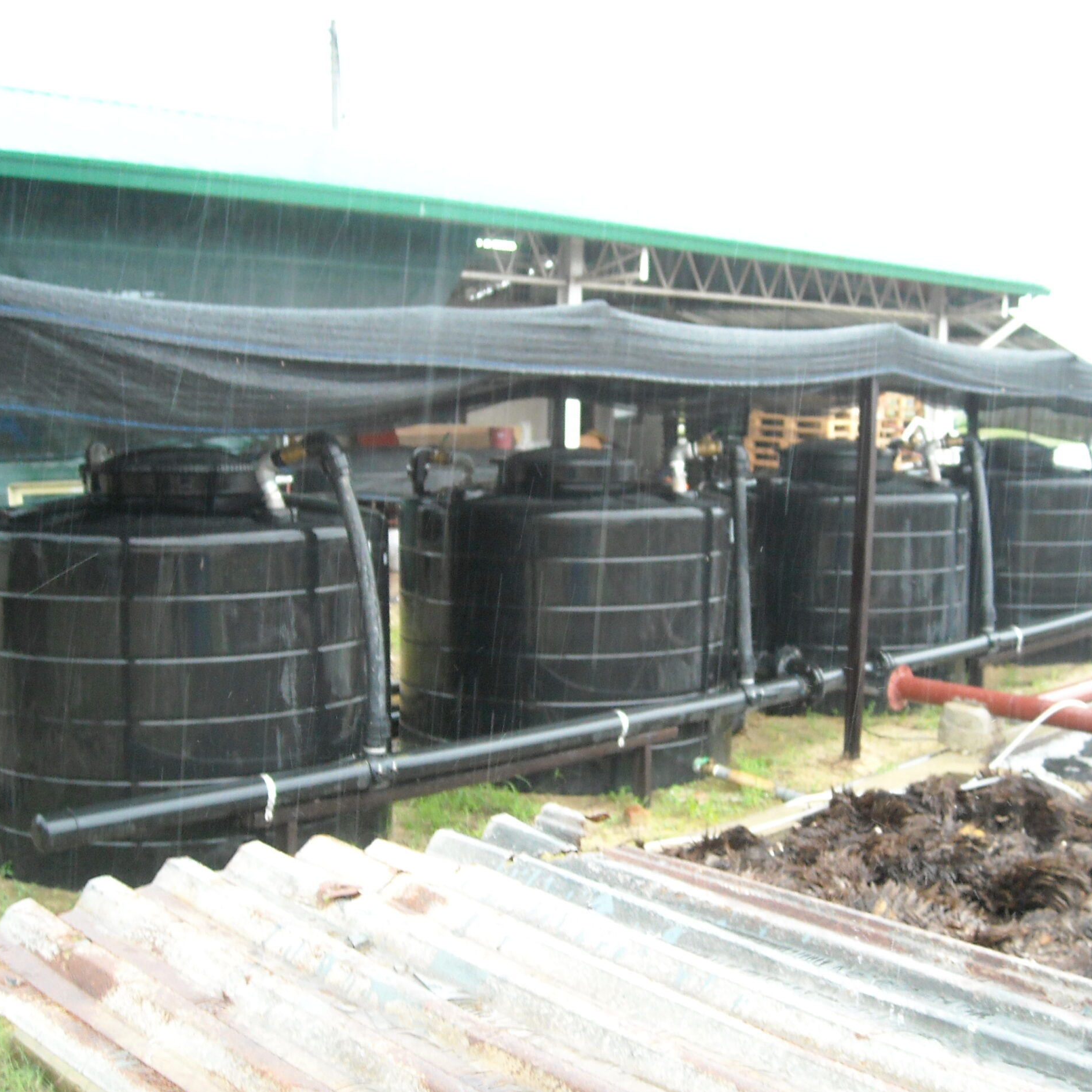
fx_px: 1499
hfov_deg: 40.0
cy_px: 552
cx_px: 572
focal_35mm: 42
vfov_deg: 40.0
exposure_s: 1/60
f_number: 2.8
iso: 270
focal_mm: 5.7
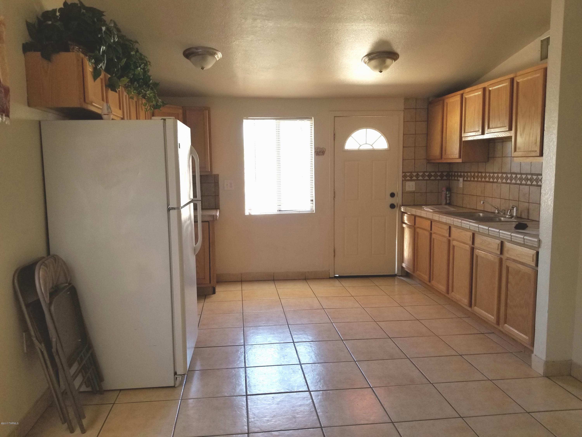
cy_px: 218
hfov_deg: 67.3
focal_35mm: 26
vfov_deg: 53.1
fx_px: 437
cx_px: 291
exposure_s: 1/50
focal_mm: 4.25
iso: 125
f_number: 1.7
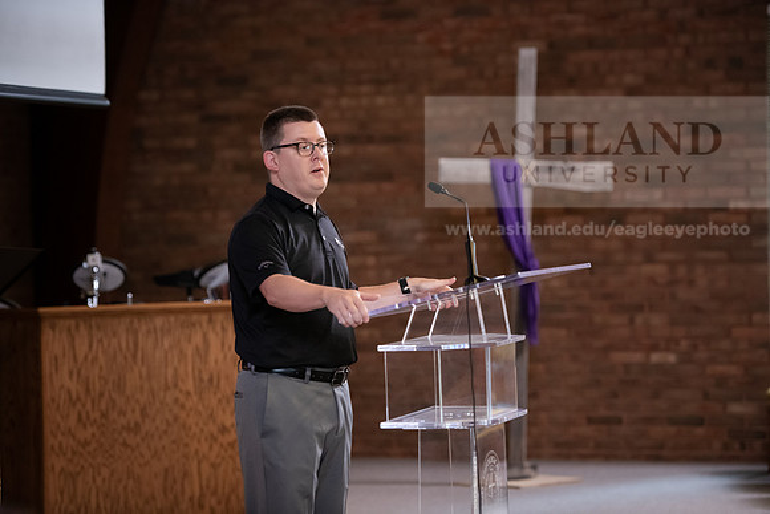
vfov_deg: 11.0
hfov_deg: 16.4
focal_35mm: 125
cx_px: 385
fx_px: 2674
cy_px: 257
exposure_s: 1/200
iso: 2000
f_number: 2.8
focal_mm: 125
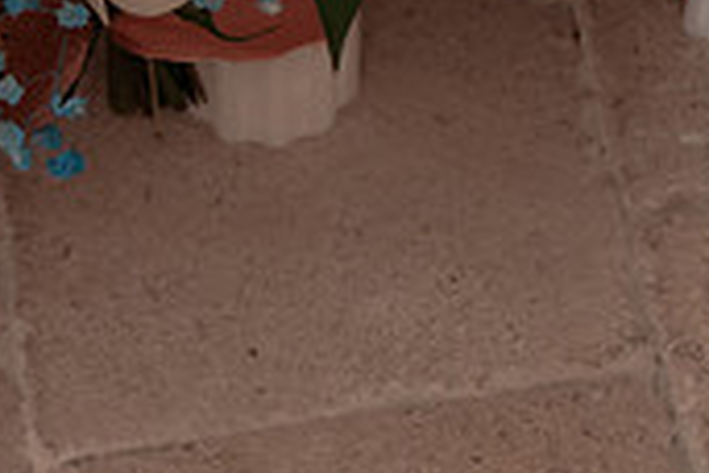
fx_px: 3899
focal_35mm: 198
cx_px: 381
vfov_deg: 6.9
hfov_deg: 10.4
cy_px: -176
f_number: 2.8
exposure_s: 1/320
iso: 1000
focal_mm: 35
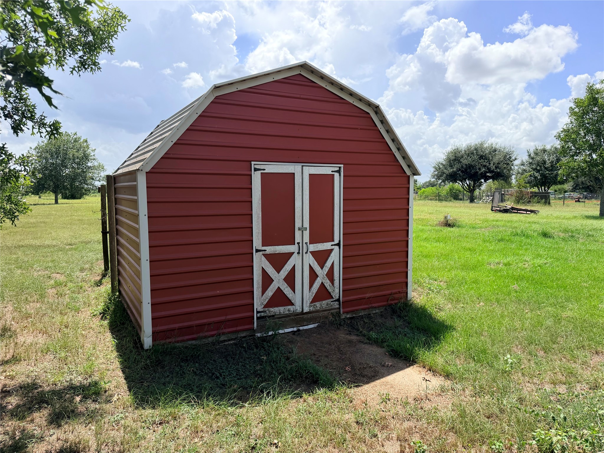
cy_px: 226
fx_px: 419
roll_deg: -0.2
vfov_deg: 56.8
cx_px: 302
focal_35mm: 24
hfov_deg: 71.6
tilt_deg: -4.3
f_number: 1.78
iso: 125
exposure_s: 1/5319
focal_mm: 6.76
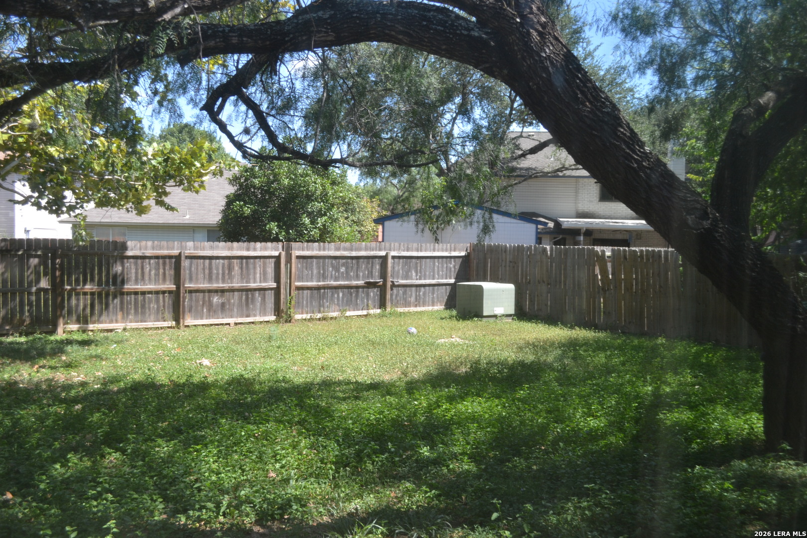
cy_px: 269
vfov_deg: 43.6
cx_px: 404
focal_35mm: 30
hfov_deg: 61.9
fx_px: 672
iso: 160
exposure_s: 1/125
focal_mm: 20
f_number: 5.6
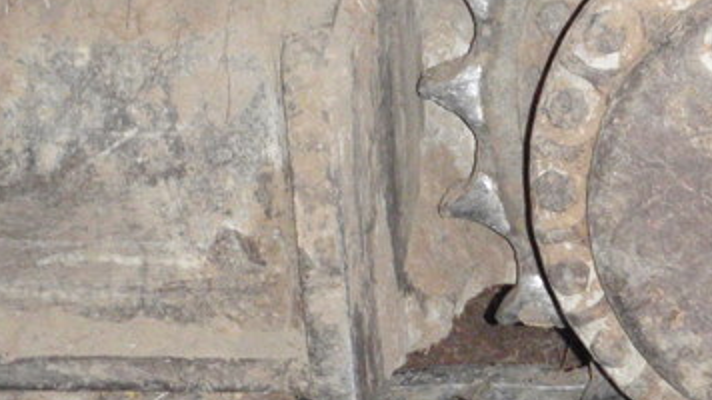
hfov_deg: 17.3
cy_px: 164
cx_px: 792
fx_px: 2265
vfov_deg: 10.1
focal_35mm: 120
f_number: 4.4
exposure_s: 1/50
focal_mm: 8.89
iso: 800
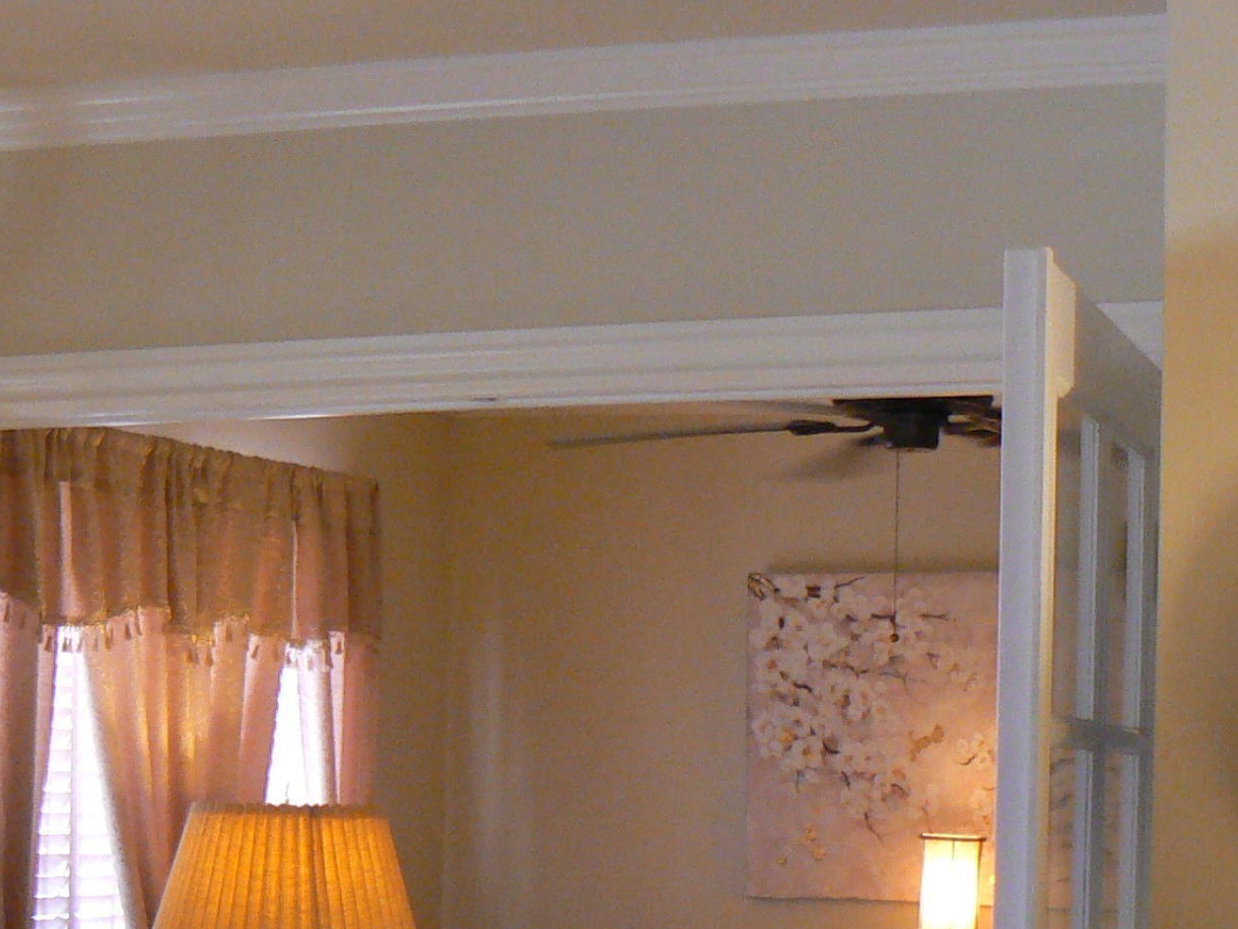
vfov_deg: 16.8
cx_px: 520
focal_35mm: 86
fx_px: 3076
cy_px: 930
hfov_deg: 22.7
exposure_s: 1/25
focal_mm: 6
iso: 200
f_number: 2.8
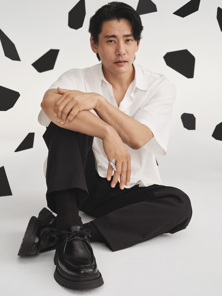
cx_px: 111
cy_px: 148
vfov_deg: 38.2
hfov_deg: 29.1
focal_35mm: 50
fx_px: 428
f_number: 11
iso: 1600
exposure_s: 1/160
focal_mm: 63
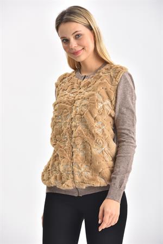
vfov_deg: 12.8
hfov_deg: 8.6
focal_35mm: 160
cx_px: 82
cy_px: 122
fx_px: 1085
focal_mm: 160
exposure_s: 1/160
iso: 100
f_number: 6.3
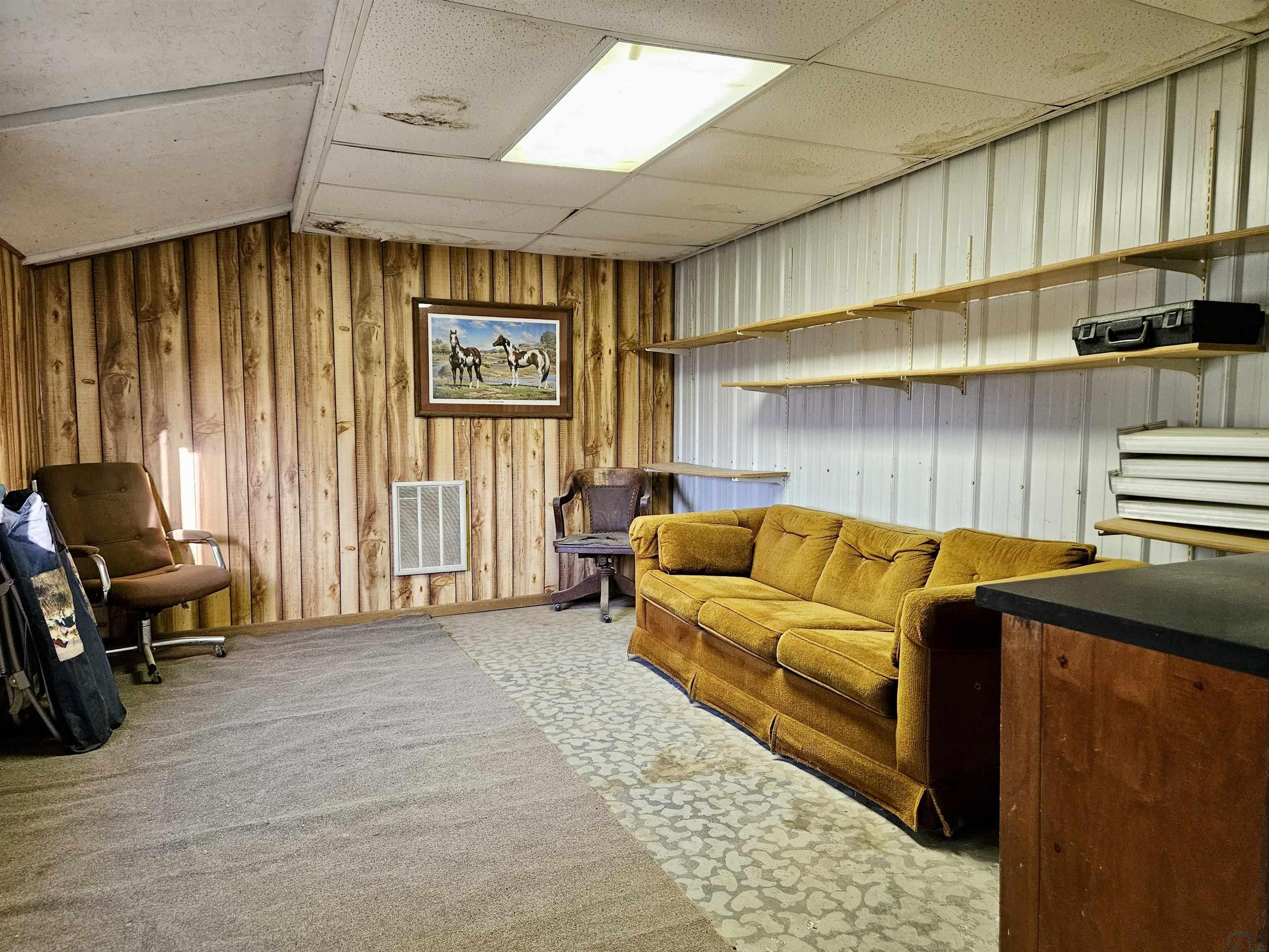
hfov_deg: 73.9
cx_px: 634
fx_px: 843
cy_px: 476
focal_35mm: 23
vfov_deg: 58.9
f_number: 1.8
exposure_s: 1/120
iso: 400
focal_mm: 5.4
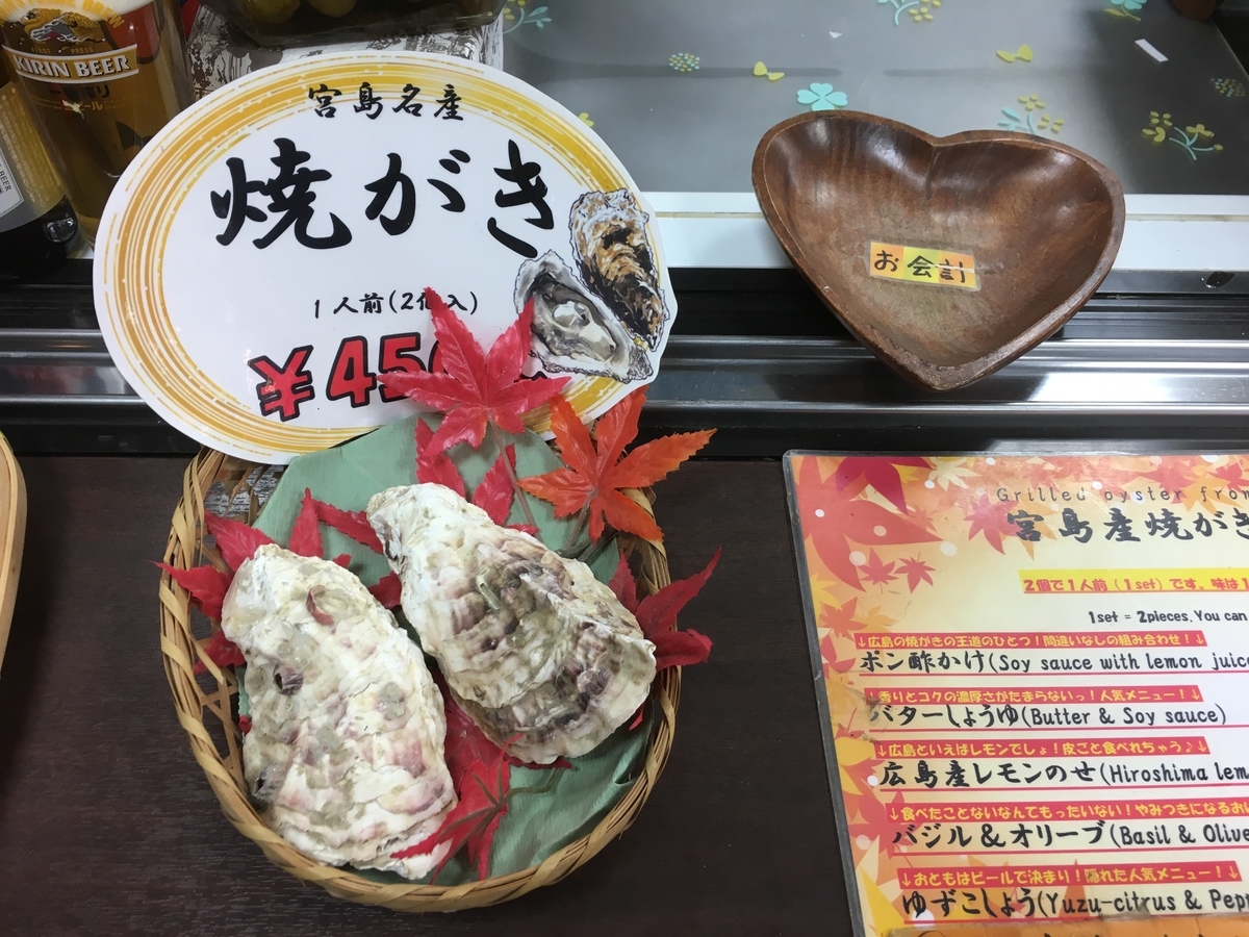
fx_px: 1046
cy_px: 468
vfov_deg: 48.2
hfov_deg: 61.7
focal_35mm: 29
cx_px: 624
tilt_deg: -52.3
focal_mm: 4.15
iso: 25
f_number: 2.2
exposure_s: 1/40
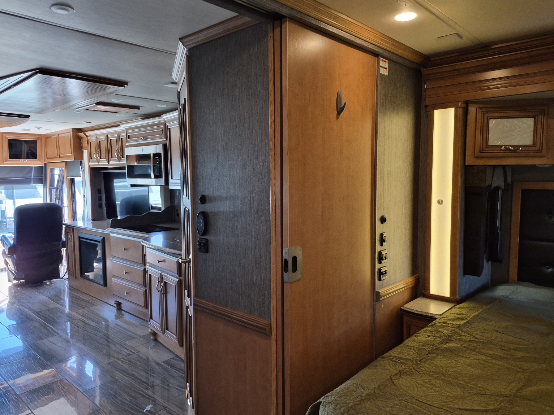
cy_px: 204
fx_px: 384
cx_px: 274
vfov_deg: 56.8
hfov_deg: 71.6
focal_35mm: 24
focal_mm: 5.4
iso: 400
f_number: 1.8
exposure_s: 1/120
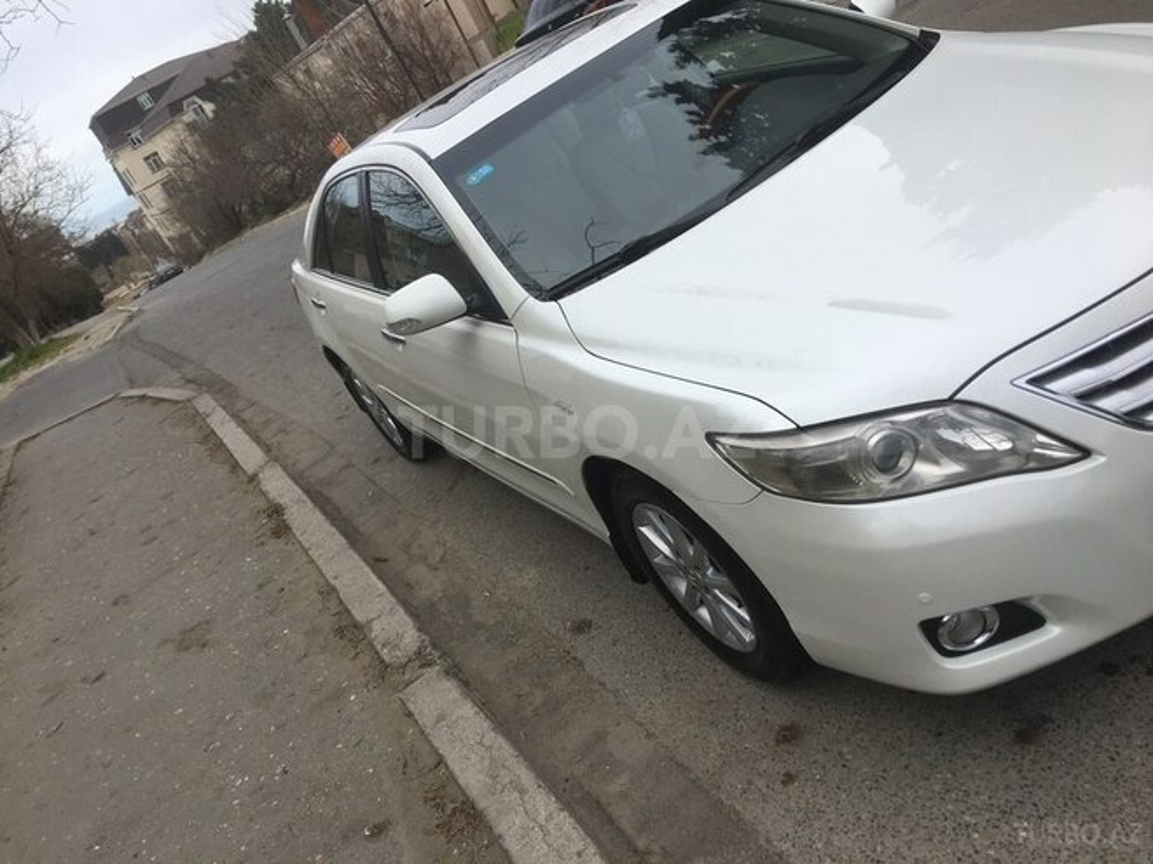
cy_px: 432
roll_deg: +28.7
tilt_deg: -22.7
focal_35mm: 29
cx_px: 576
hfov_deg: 61.7
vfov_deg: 48.2
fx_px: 966
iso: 25
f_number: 2.2
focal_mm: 4.15
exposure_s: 1/732
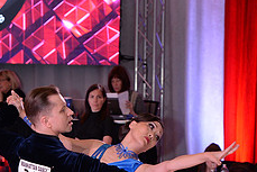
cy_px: 257
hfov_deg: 7.0
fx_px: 2093
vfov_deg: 4.7
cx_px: 86
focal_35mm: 293
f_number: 5
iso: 2000
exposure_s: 1/250
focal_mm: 116
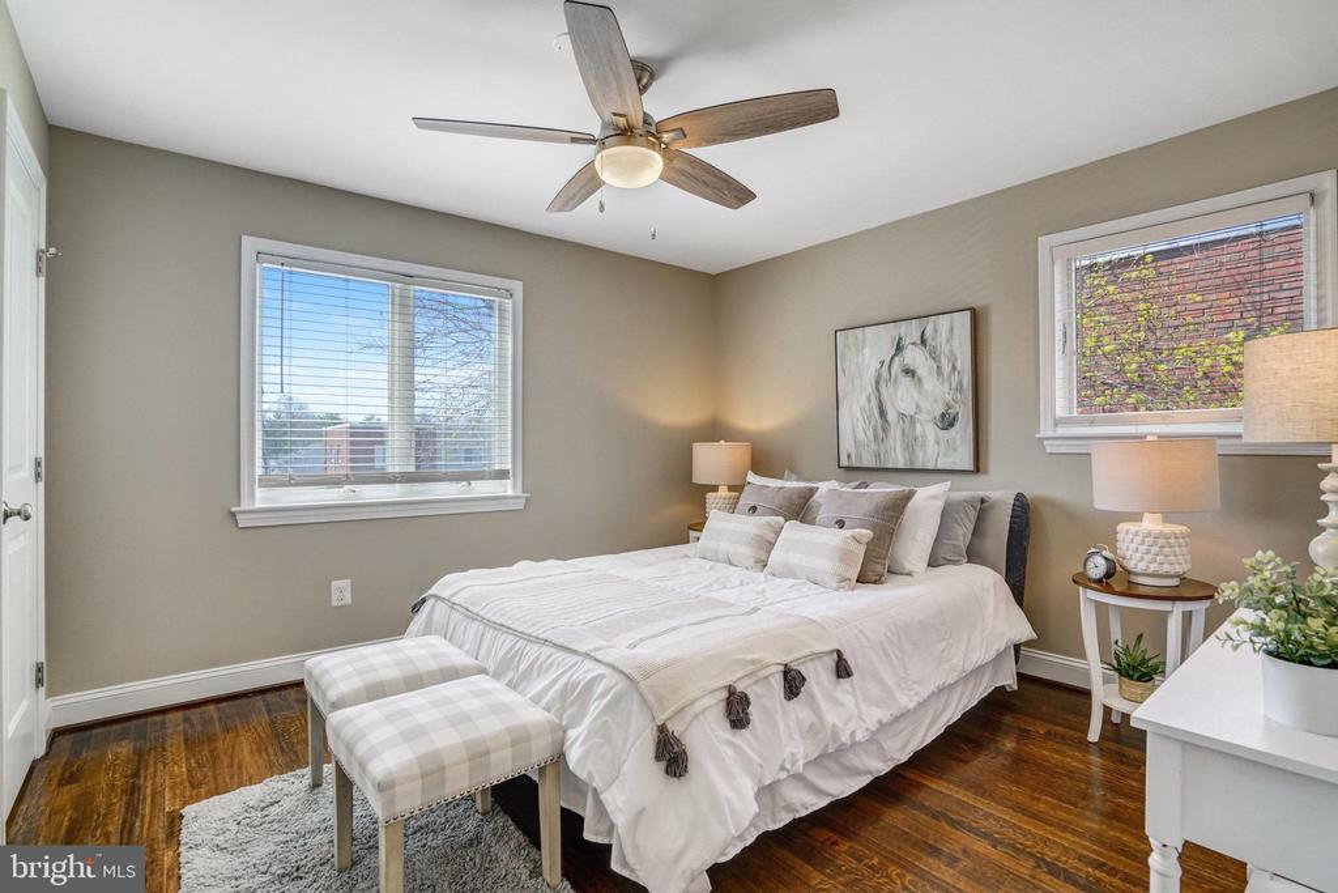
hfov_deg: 96.7
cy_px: 446
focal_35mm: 16
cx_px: 669
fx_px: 595
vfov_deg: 73.8
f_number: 8
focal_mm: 16
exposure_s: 1/200
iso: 1250
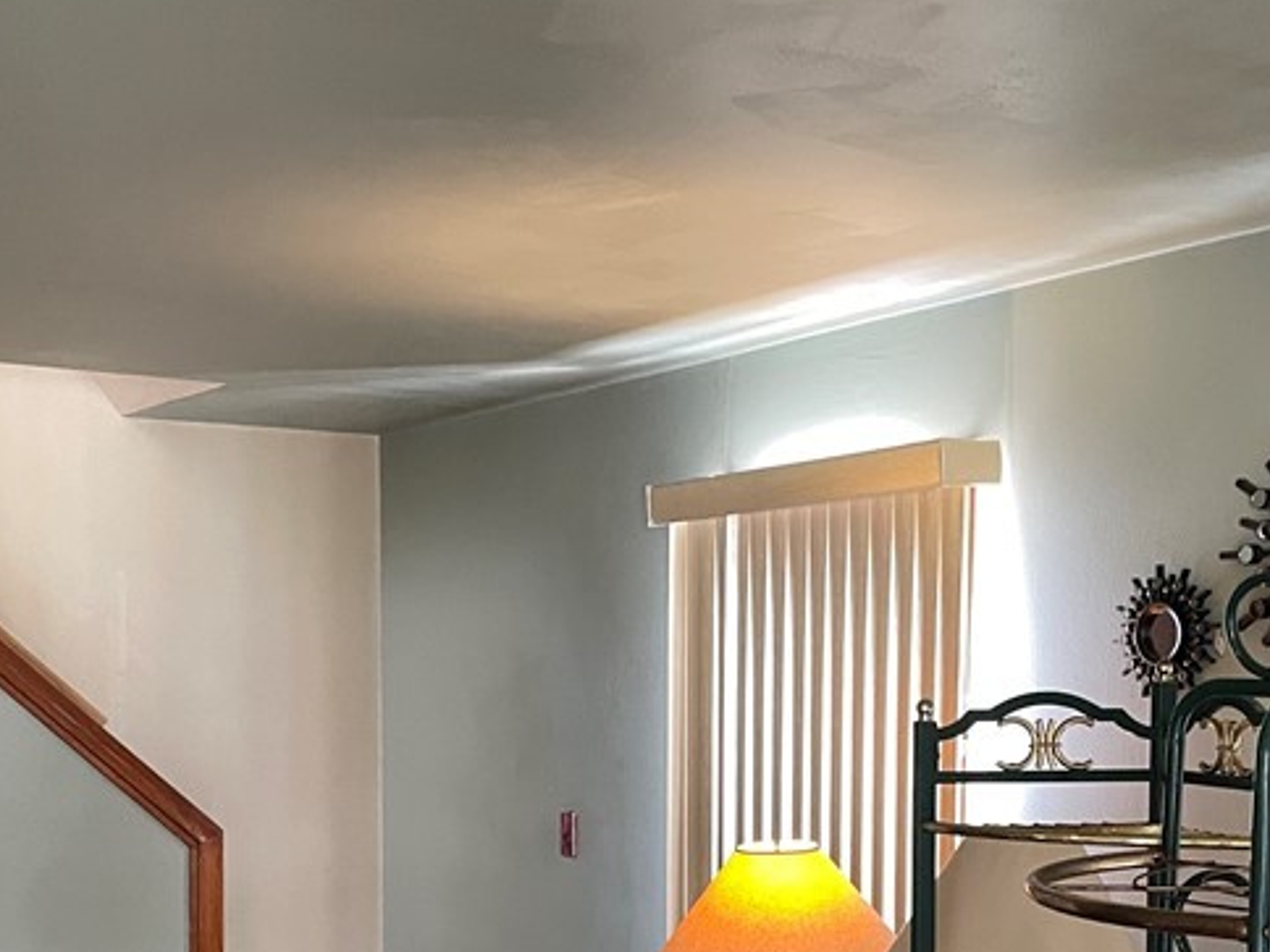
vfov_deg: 25.8
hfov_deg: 34.9
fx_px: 2018
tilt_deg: -6.1
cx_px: 604
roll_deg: +0.0
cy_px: 844
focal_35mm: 55
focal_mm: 4.2
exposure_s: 1/40
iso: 400
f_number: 1.6
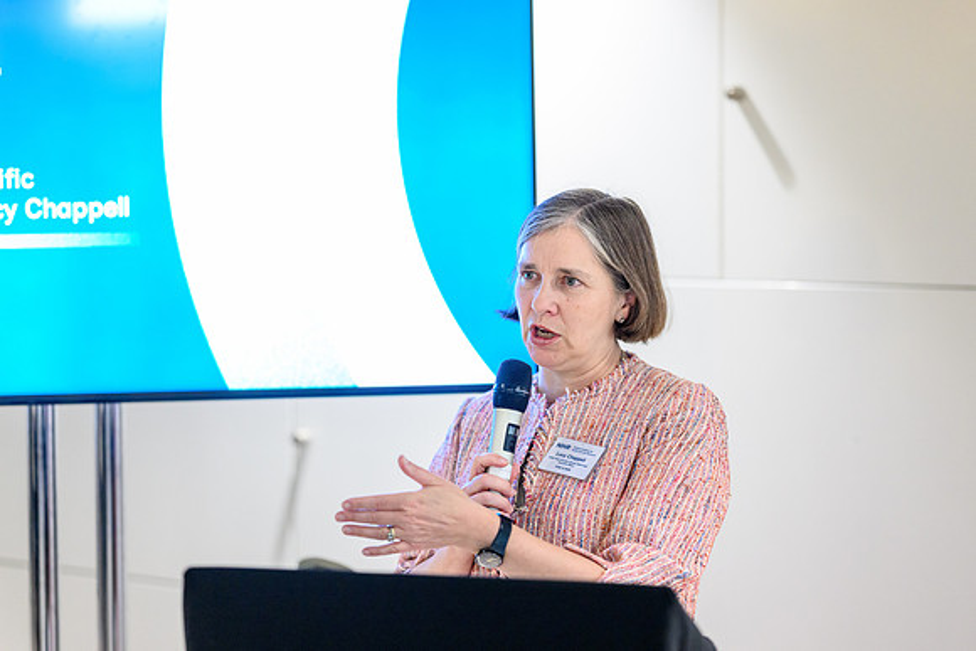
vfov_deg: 15.7
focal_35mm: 87
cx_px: 488
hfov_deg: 23.4
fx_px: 2357
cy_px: 326
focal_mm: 85
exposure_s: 1/400
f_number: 1.8
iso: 4000
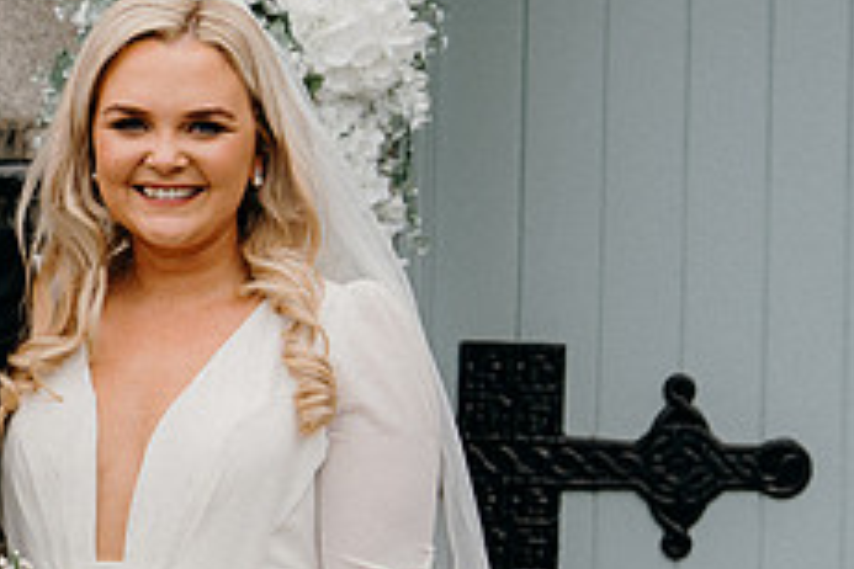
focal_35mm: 198
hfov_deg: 10.2
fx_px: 4697
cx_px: -166
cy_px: 360
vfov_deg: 6.9
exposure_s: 1/250
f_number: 3.5
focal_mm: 53
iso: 125
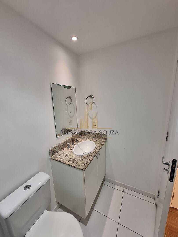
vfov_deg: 106.2
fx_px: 89
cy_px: 118
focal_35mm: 13
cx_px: 89
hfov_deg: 89.9
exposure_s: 1/40
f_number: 2.2
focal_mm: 1.74
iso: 125
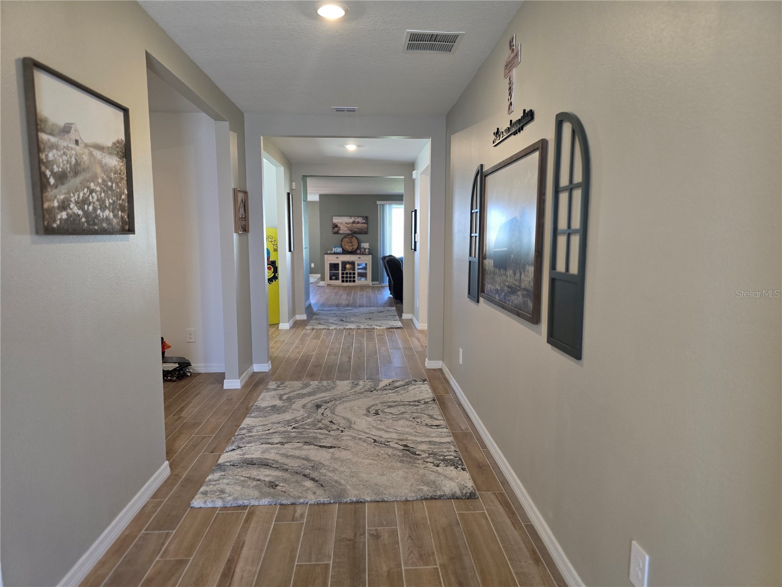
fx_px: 520
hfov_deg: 73.9
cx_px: 391
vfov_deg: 58.9
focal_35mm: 23
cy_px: 294
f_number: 1.7
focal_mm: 6.3
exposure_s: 1/120
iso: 320
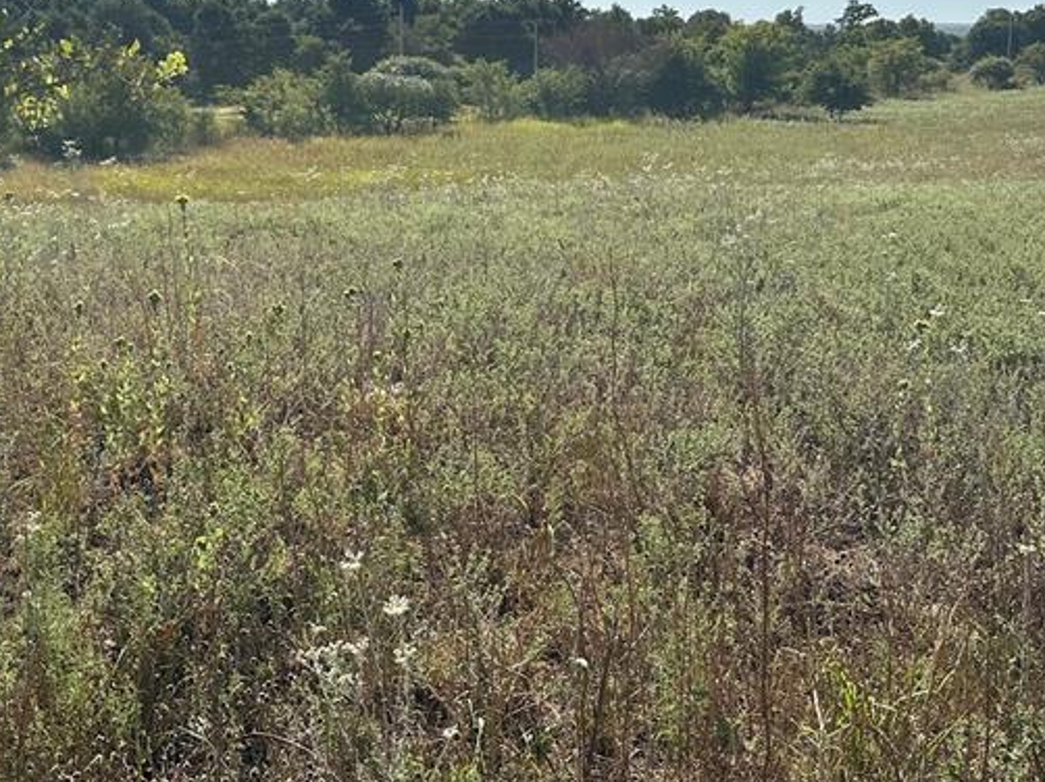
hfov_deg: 38.2
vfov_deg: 29.4
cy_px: 237
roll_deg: -0.4
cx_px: 304
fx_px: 1479
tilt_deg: -8.2
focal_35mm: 49
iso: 80
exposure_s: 1/6623
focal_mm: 6.86
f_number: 1.78
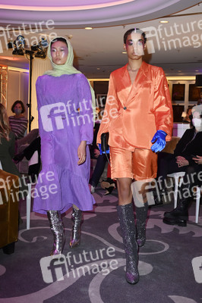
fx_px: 354
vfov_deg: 46.4
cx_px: 101
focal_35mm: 42
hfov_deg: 31.8
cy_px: 152
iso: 1600
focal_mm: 42
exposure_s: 1/250
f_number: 5.6
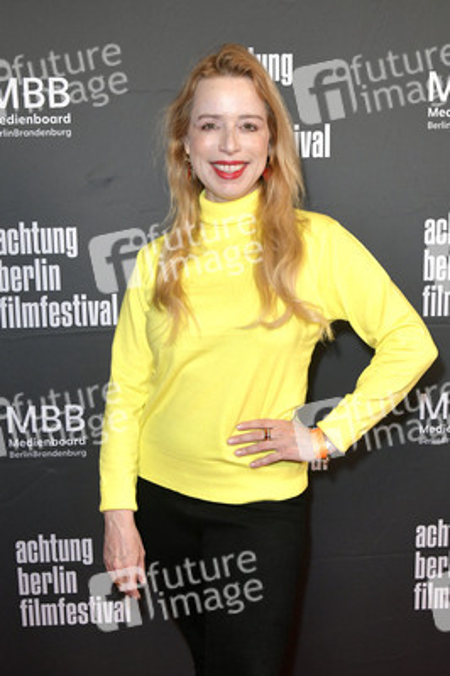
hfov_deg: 37.8
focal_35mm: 35
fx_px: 657
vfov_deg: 54.5
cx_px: 225
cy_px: 338
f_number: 6.3
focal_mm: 35
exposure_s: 1/250
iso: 2000
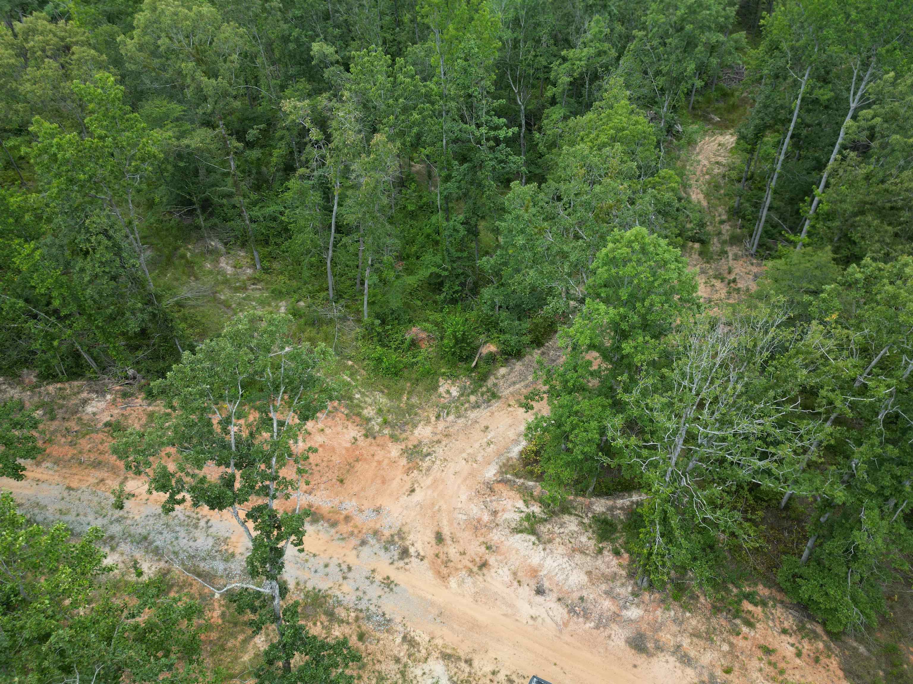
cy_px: 342
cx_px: 456
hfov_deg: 71.6
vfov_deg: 56.8
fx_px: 633
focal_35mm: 24
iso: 110
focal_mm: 6.72
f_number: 1.7
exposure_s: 1/640
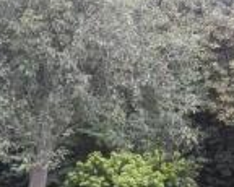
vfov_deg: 15.5
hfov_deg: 19.1
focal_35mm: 99
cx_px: 27
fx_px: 685
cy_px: 128
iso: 80
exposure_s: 1/40
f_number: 3
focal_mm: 4.5
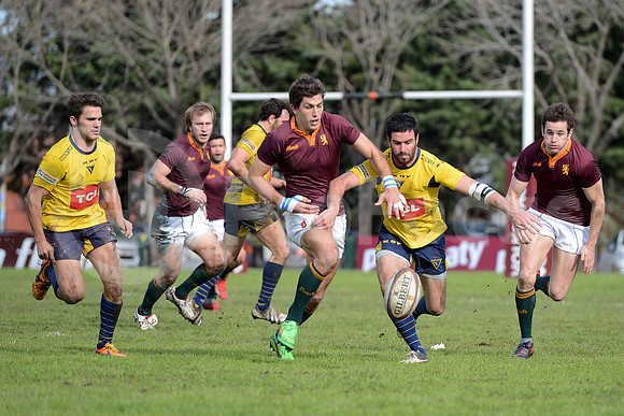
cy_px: 208
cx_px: 312
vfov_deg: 6.9
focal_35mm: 200
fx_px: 3467
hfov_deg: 10.3
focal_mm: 200
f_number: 4
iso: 500
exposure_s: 1/2500
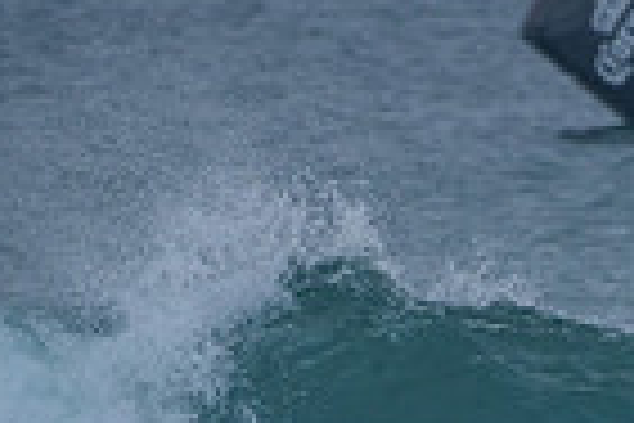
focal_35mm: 2058
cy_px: 529
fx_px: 36241
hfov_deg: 1.0
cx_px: 737
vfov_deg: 0.7
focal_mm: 500
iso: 320
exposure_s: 1/2000
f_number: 5.6
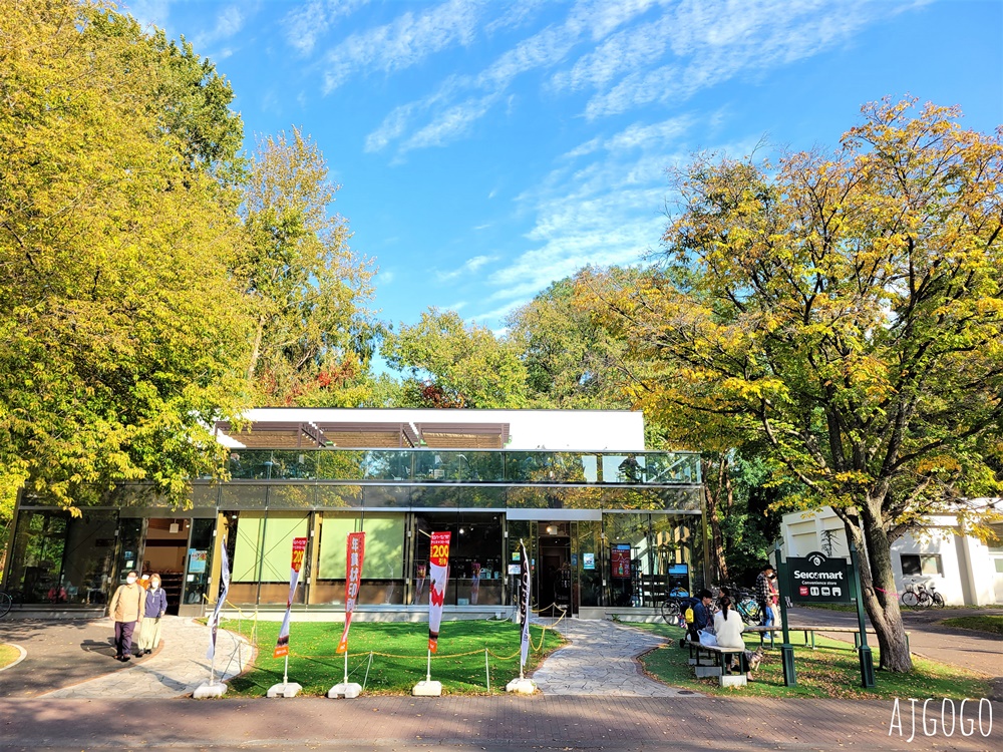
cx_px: 502
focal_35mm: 26
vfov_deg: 53.1
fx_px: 753
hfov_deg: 67.3
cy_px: 376
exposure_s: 1/788
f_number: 1.8
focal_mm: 5.4
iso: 40
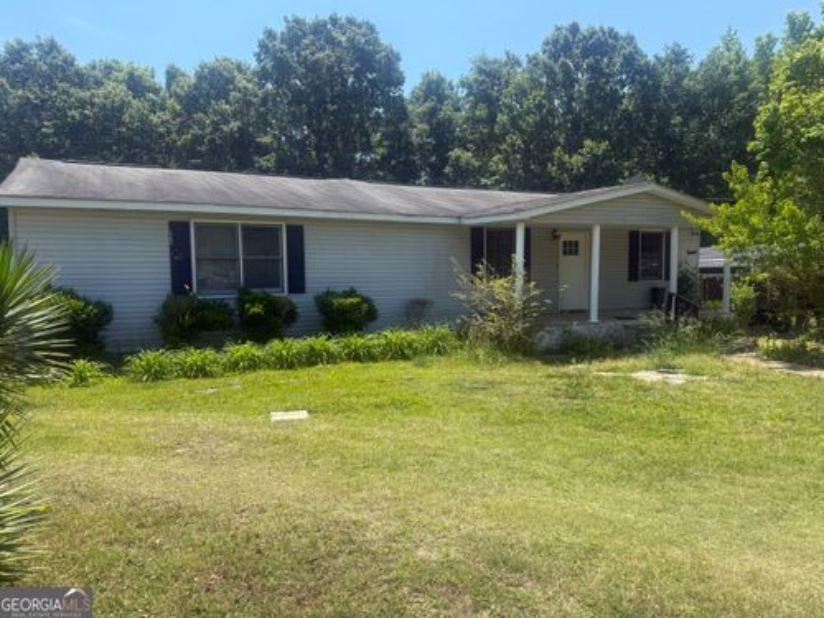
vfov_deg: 56.8
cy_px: 309
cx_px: 412
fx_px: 571
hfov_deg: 71.6
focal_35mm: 24
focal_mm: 6.76
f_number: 1.78
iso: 80
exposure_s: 1/2370
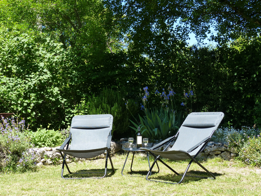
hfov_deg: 29.4
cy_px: 98
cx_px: 130
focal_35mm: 66
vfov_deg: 22.3
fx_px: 498
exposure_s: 1/400
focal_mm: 11.9
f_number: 4
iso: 160
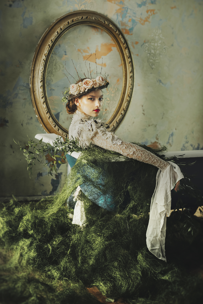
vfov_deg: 39.6
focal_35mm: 50
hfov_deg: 27.0
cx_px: 102
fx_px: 423
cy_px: 152
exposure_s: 1/200
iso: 800
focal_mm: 50
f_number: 2.5
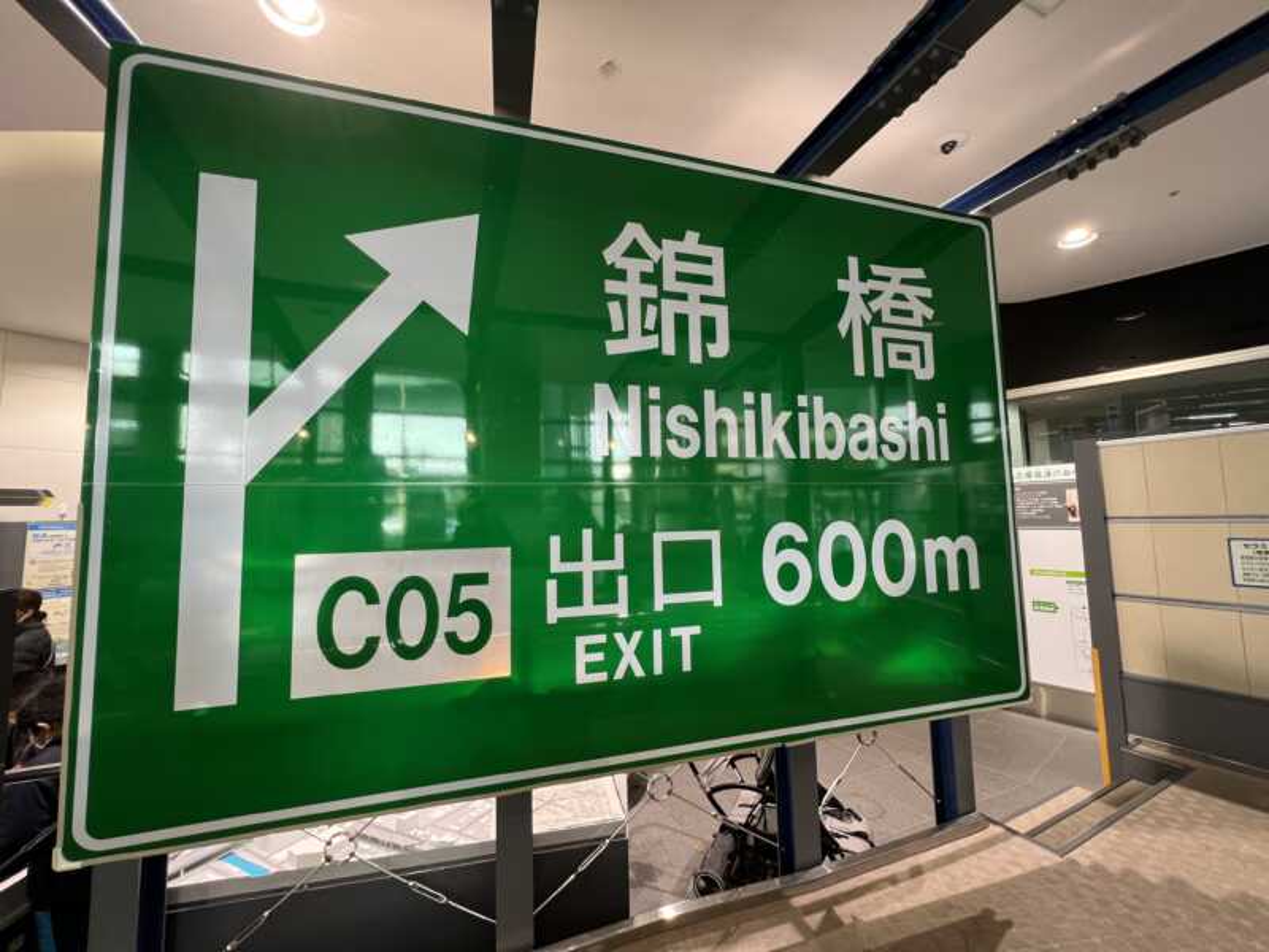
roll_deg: +1.0
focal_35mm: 13
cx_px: 634
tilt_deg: +4.4
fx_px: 477
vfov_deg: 89.9
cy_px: 476
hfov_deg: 106.2
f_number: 1.8
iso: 160
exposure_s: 1/60
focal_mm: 1.57
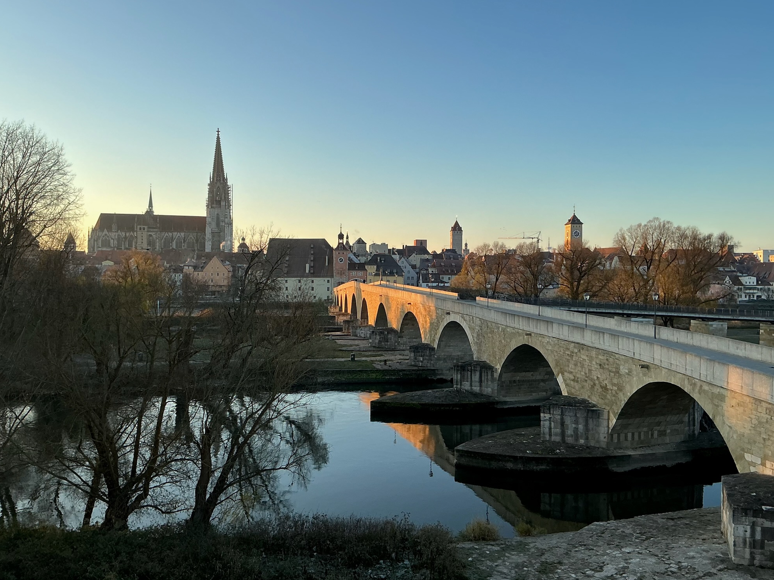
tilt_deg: -1.0
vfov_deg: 46.8
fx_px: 671
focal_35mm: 30
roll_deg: +1.0
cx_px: 391
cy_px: 283
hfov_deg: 60.0
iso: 25
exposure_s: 1/556
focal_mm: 3
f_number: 1.8
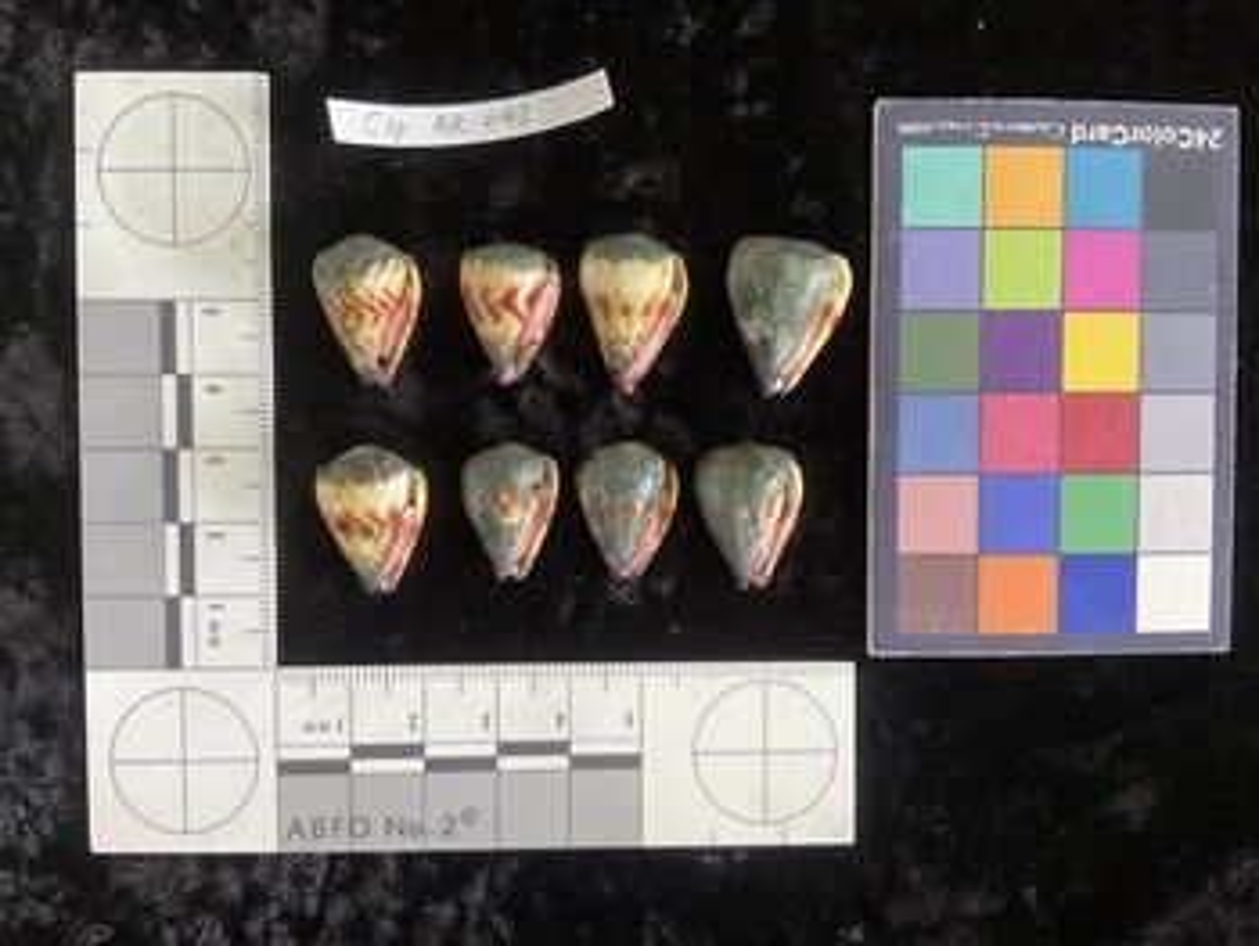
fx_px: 1055
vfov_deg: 48.3
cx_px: 630
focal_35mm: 29
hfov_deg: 61.6
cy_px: 473
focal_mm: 3
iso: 160
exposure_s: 1/60
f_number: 1.8
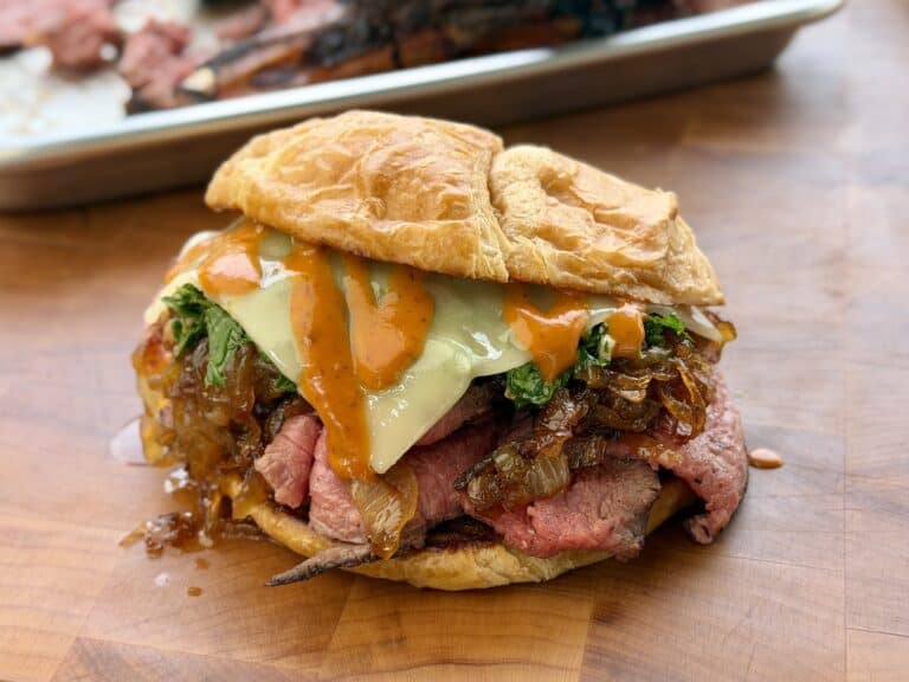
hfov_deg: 39.7
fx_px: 1260
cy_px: 341
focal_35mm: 48
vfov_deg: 30.3
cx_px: 454
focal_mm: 6.76
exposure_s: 1/1055
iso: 80
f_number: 1.78
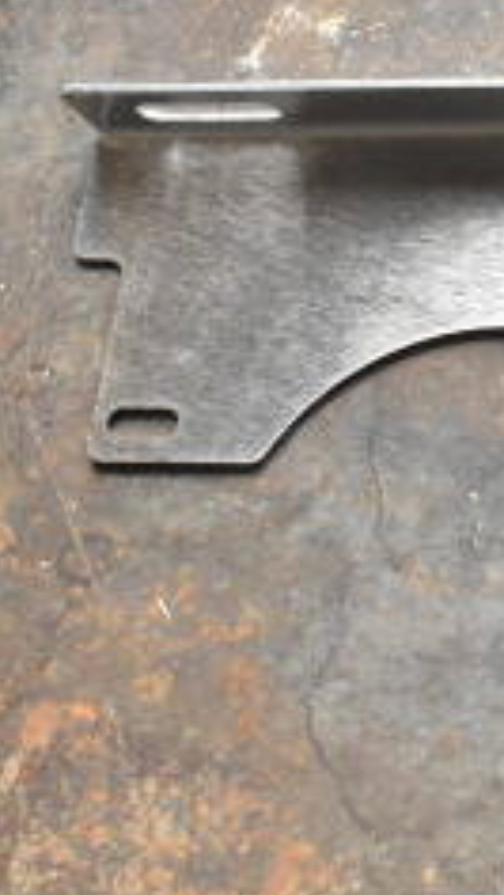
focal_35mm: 101
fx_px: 2405
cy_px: 298
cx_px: 1031
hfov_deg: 10.8
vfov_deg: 21.0
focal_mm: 25
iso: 1600
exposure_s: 1/200
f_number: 7.1
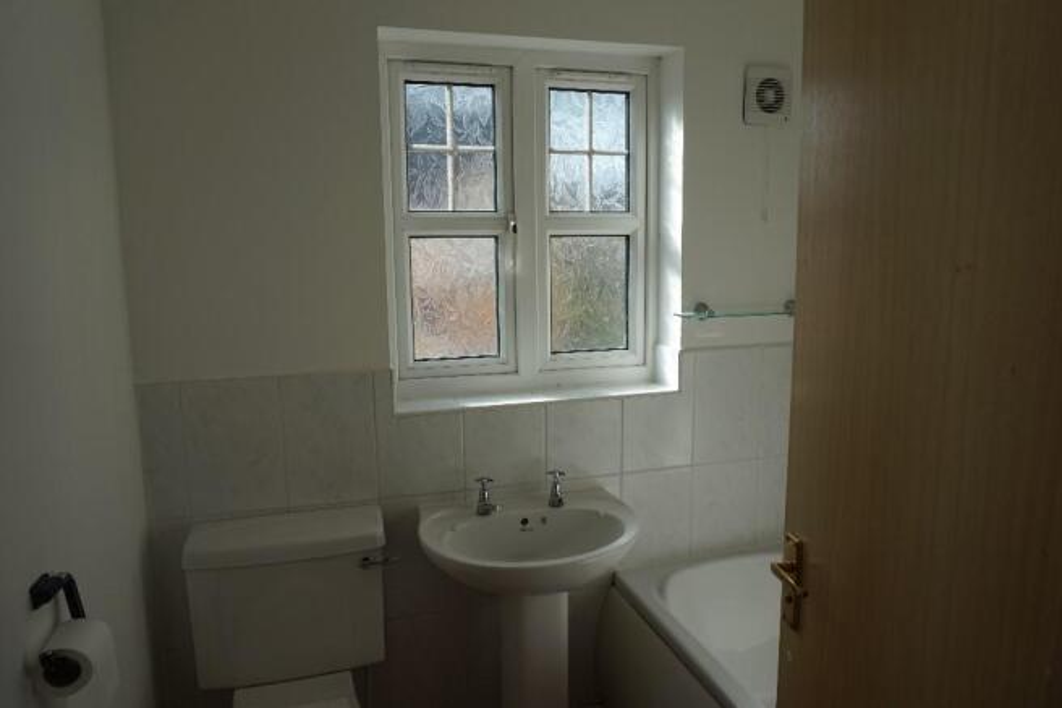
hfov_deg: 73.8
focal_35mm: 24
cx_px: 531
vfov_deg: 53.1
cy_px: 354
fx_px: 708
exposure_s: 1/200
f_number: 5
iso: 100
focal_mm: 16
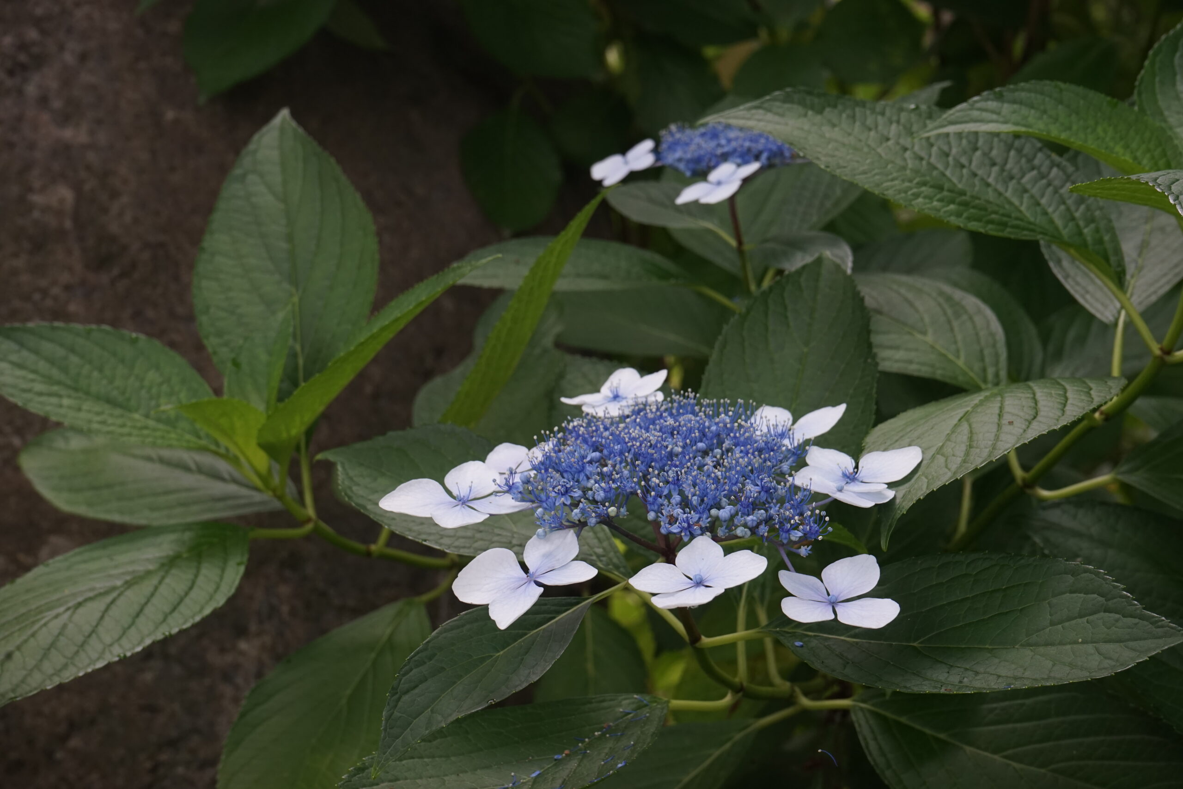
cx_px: 592
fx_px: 2037
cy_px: 394
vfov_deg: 21.9
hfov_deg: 32.4
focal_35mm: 62
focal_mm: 62
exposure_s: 1/80
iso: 640
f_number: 11
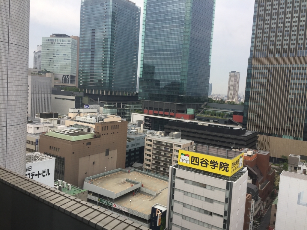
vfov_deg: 48.2
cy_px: 115
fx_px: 257
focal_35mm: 29
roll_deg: -4.5
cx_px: 154
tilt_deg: -4.2
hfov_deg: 61.7
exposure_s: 1/494
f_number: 2.2
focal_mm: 4.15
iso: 32
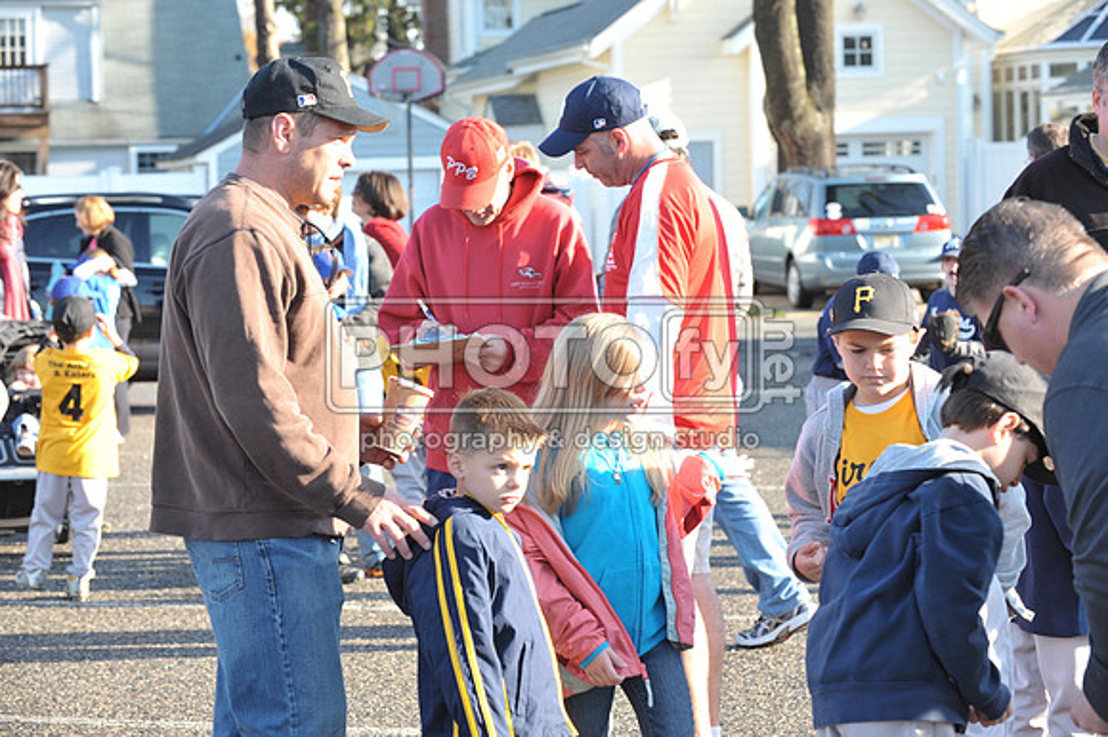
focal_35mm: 110
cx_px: 554
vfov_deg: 12.4
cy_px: 368
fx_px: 3383
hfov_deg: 18.6
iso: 400
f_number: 8
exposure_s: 1/125
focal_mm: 110
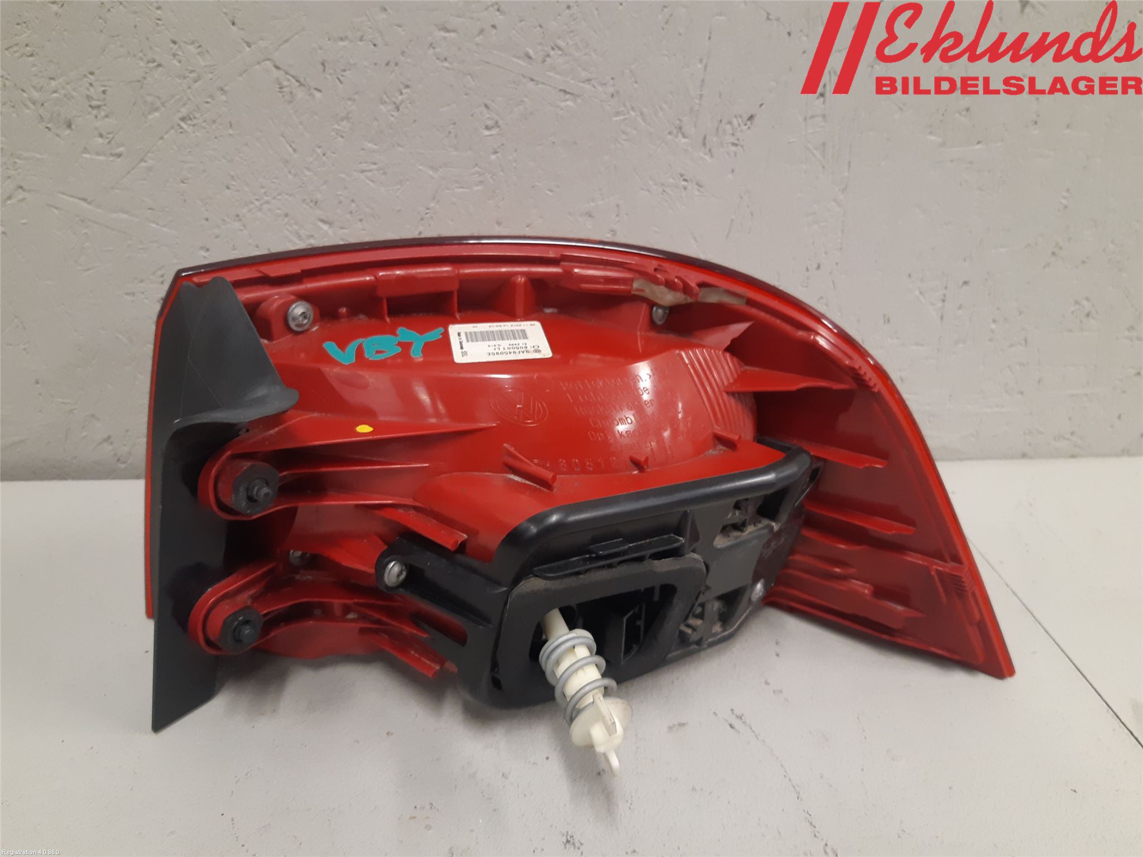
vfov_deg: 53.1
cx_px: 572
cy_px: 428
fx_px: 859
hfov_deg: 67.3
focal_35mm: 26
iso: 200
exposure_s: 1/50
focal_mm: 3.93
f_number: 1.7
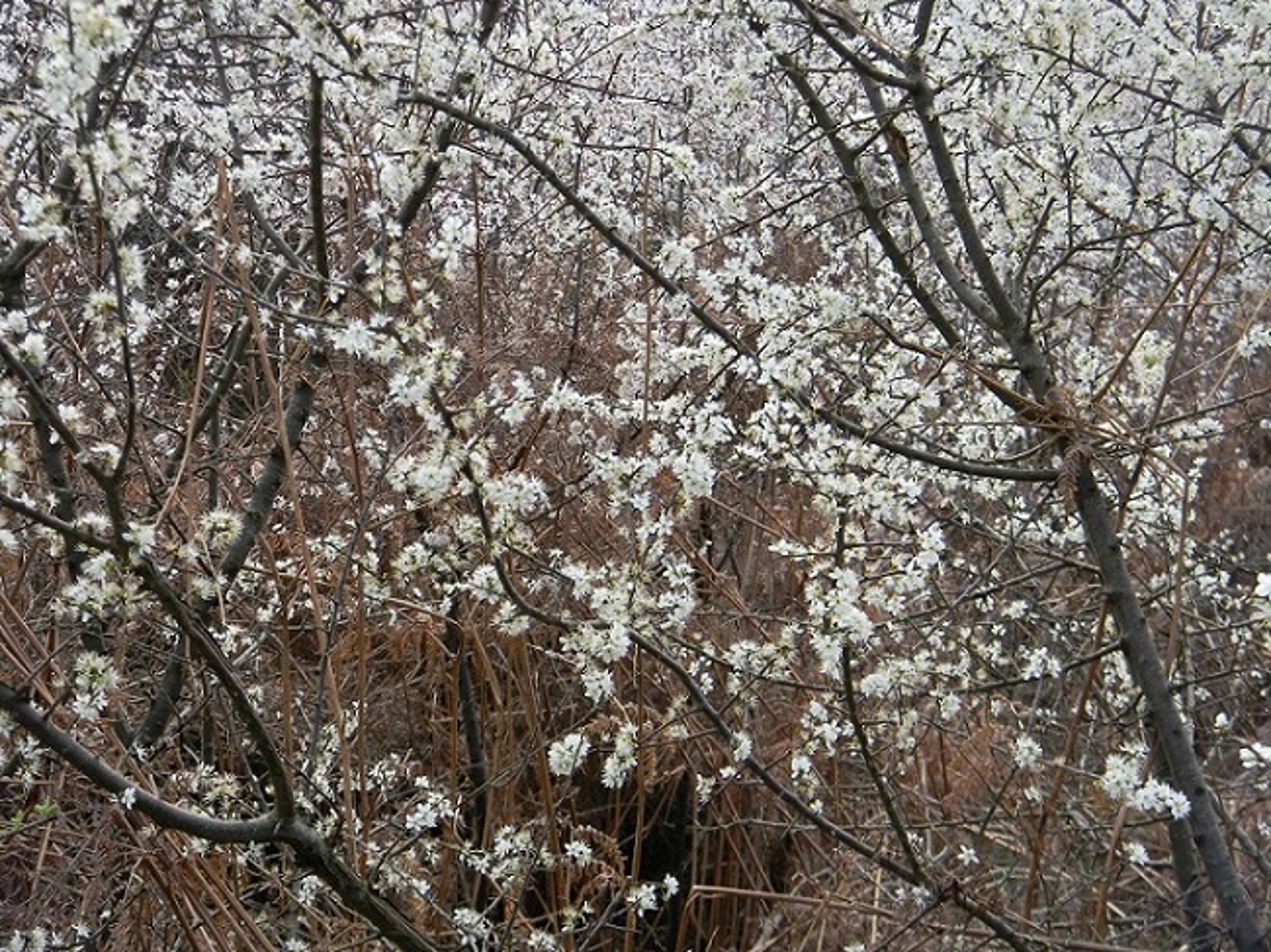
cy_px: 476
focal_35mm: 83
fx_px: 3046
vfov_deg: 17.8
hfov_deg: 23.6
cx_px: 636
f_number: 4.5
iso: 80
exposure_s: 1/160
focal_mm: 15.1
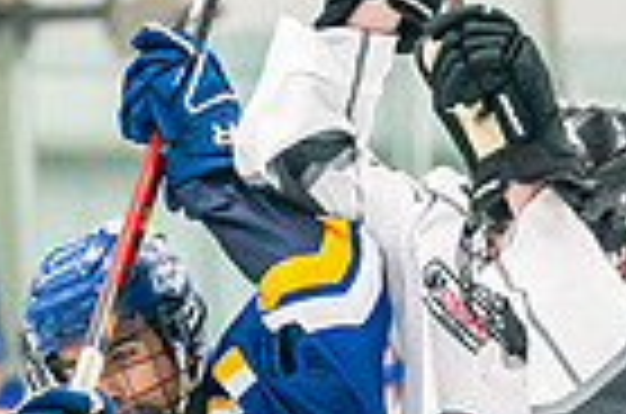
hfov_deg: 4.2
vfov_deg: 2.8
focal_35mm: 490
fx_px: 8501
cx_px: 9
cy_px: 986
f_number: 2.8
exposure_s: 1/1250
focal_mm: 102
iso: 3200
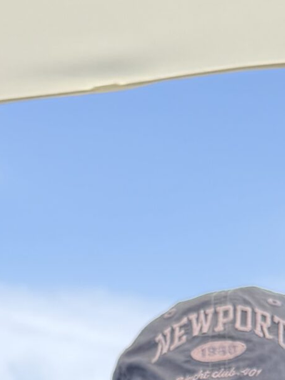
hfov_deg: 14.5
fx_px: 1109
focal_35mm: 101
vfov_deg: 15.7
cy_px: 744
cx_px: 238
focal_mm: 6.76
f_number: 1.78
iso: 100
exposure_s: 1/1727
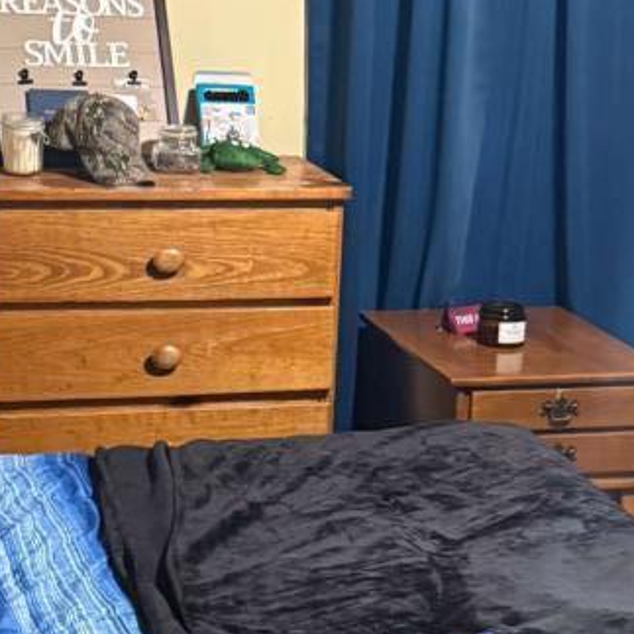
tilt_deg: -15.5
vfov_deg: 16.5
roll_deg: -3.2
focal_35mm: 105
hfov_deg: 16.6
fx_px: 2176
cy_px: 497
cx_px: 404
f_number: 1.78
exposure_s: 1/40
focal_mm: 6.76
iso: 800
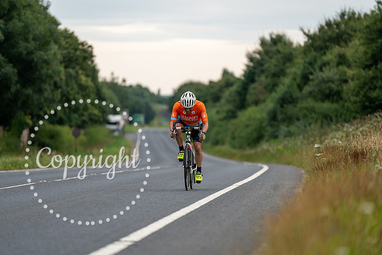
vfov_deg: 7.1
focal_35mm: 194
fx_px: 2059
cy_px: 128
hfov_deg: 10.6
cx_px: 191
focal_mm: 194
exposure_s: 1/800
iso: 1000
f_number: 2.8
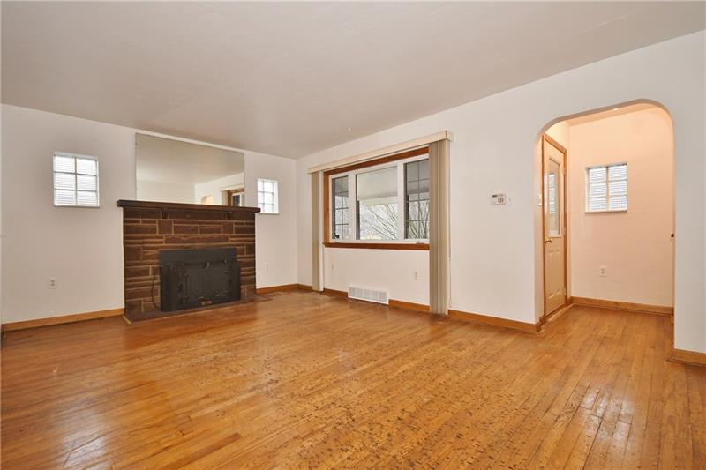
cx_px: 353
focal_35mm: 15
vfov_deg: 77.3
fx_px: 294
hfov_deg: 100.4
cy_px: 235
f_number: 4
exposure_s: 1/60
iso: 800
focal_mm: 10
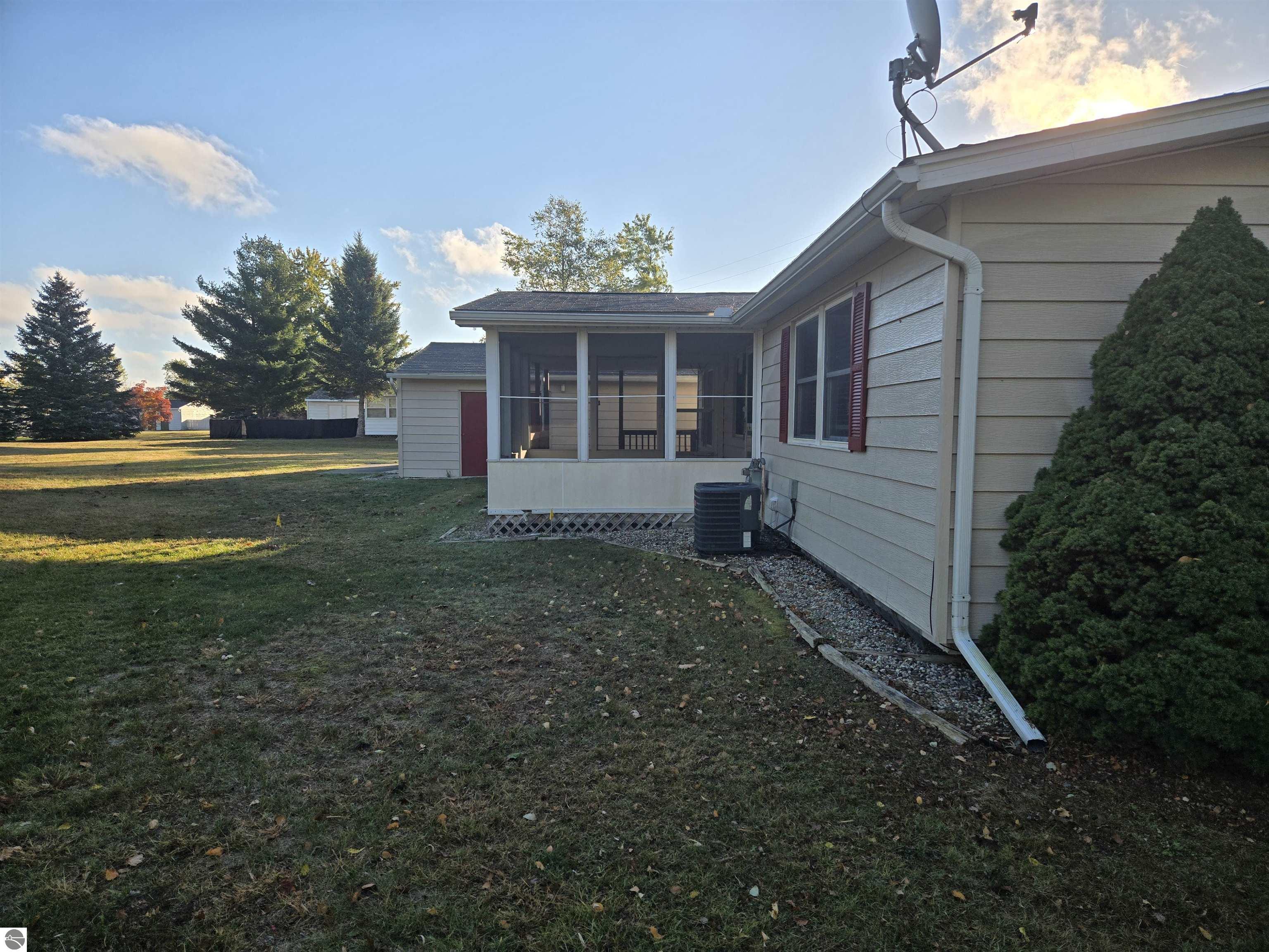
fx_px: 843
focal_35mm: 23
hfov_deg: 73.9
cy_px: 476
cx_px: 634
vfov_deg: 58.9
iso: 50
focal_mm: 5.4
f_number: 1.8
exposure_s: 1/2921
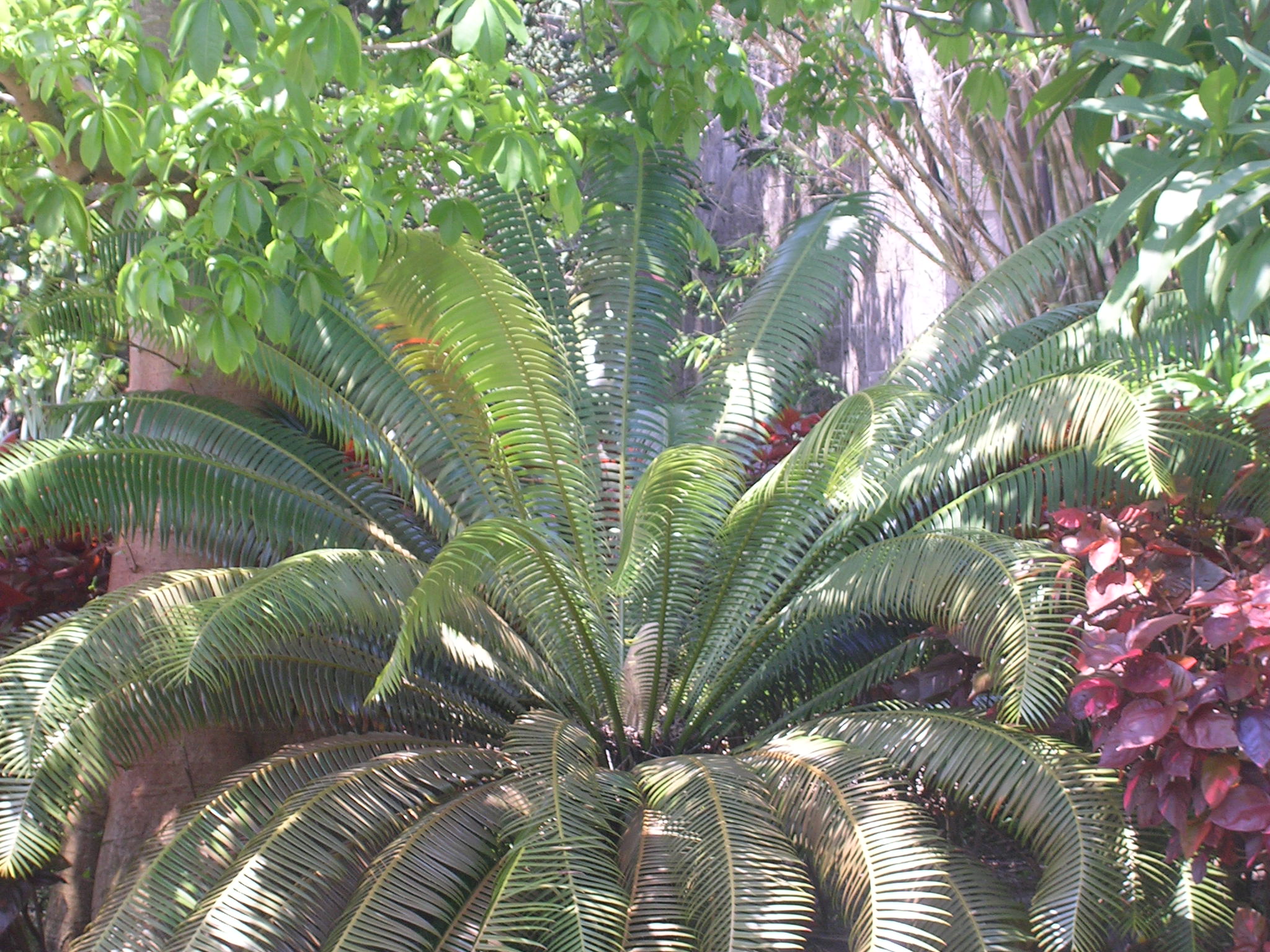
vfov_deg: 12.9
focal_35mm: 115
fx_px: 4219
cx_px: 635
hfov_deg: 17.1
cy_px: 476
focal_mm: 17.4
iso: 50
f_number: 4.9
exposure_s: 1/50.6
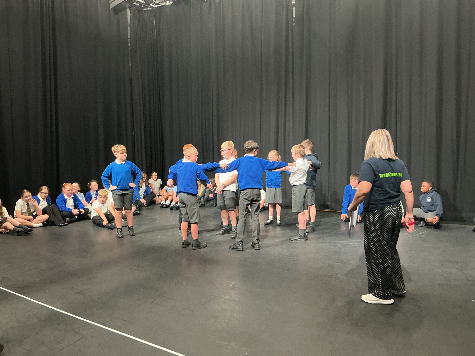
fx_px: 398
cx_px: 238
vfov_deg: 48.2
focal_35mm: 29
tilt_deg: -6.3
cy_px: 178
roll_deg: +0.9
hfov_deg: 61.7
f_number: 1.8
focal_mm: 3
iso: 160
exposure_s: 1/50
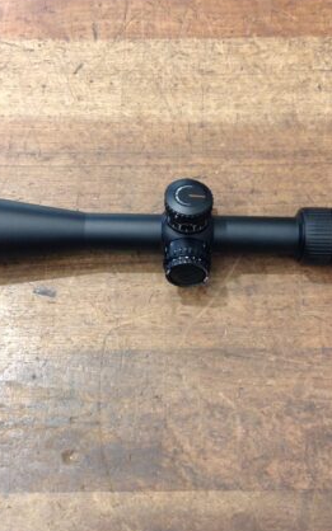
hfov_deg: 25.3
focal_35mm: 51
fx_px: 739
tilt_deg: -62.3
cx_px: 160
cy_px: 245
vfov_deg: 39.6
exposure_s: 1/17
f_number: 2.4
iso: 125
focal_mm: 4.28
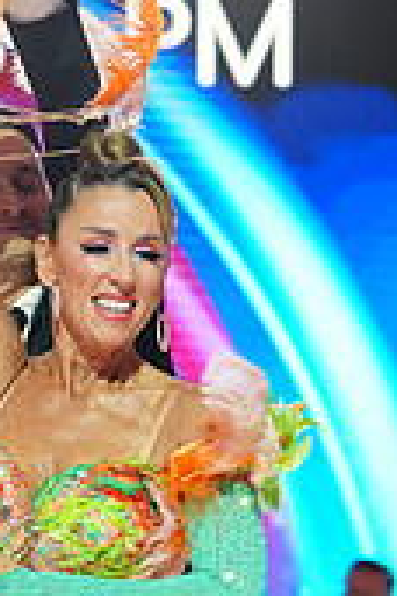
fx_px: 5326
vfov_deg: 6.3
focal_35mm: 322
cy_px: 805
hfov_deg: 4.3
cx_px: 30
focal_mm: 95
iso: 2500
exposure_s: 1/320
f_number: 4
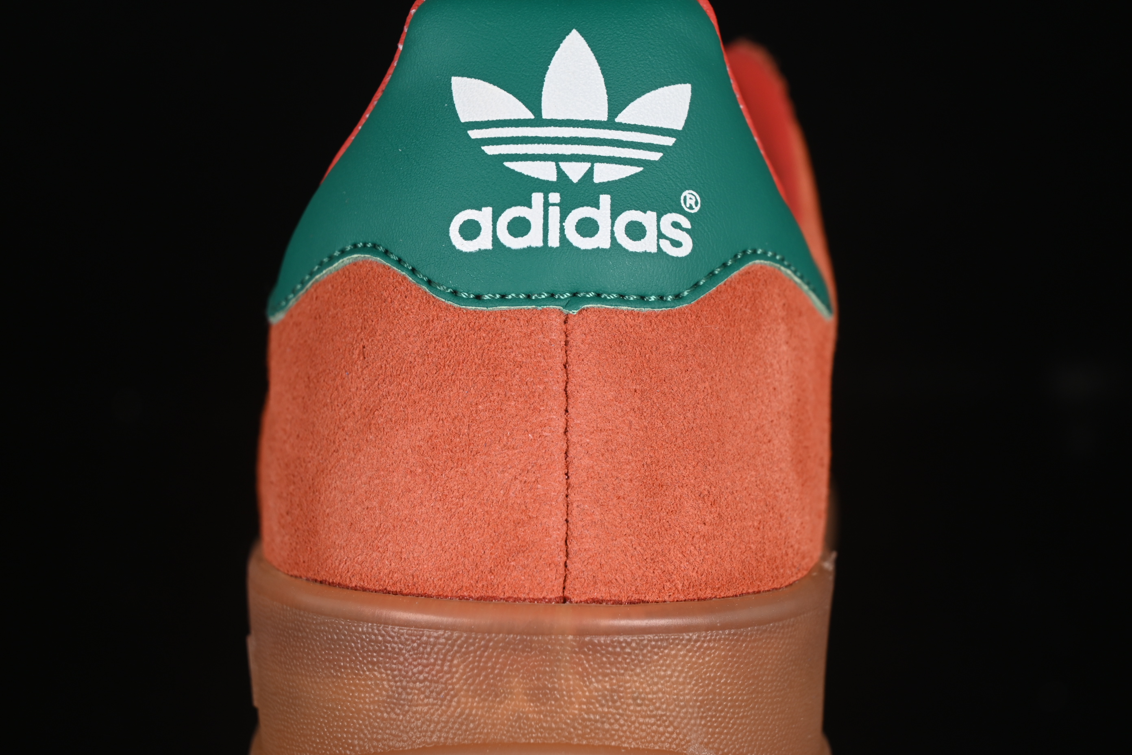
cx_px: 566
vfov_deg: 18.2
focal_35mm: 75
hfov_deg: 27.0
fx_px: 2358
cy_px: 378
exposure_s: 1/60
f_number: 7.1
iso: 160
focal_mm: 50
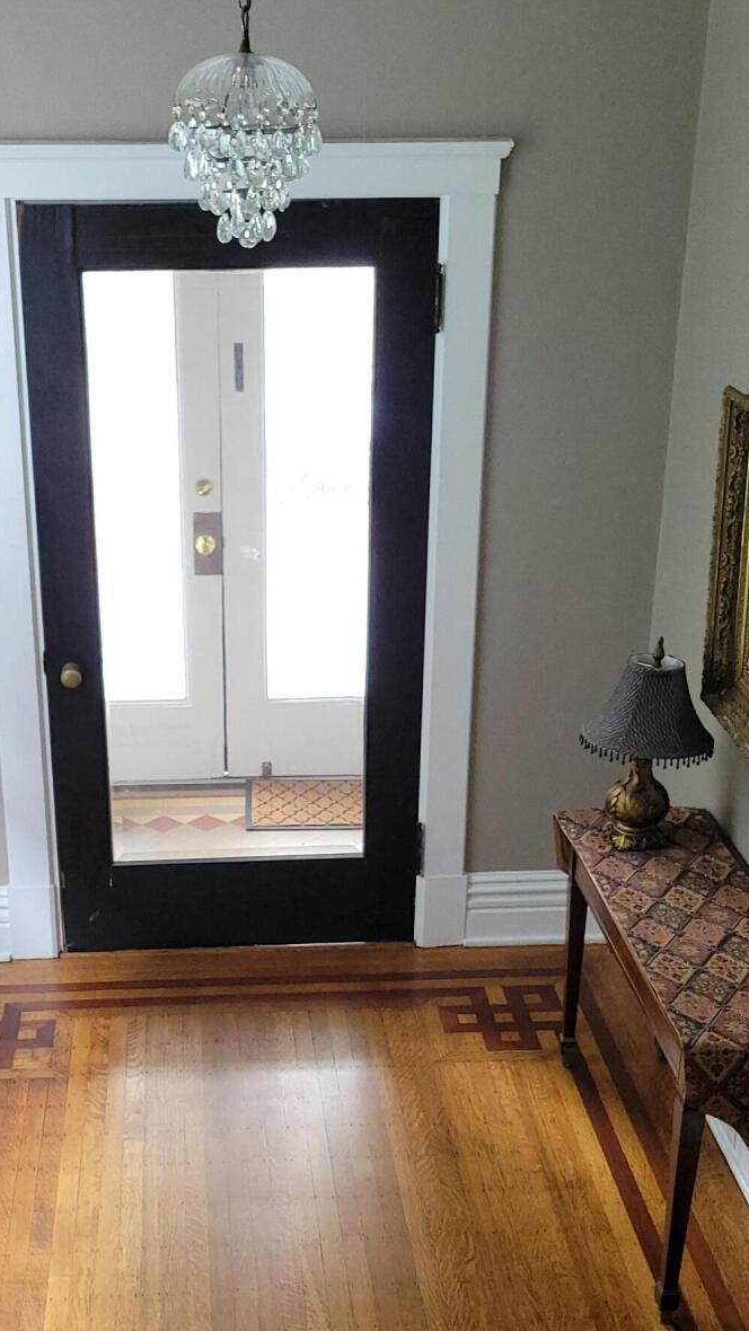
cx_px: 274
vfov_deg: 42.7
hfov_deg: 24.8
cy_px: 809
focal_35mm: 48
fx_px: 1694
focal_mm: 5.4
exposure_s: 1/60
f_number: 1.8
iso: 200
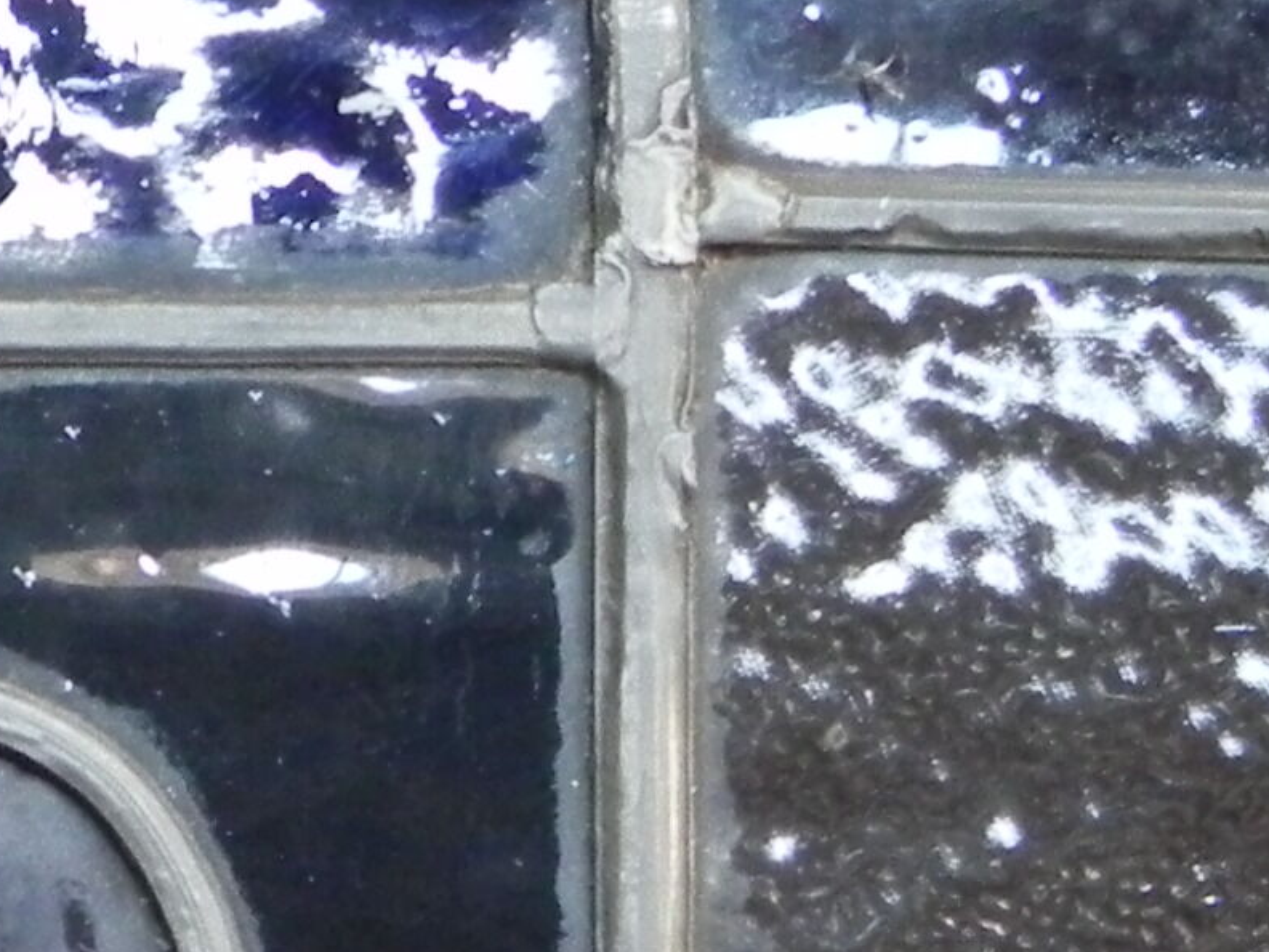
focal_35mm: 152
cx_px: -945
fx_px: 5572
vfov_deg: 9.1
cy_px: 1958
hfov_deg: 12.0
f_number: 2.8
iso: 400
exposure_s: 1/15
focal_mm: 5.9
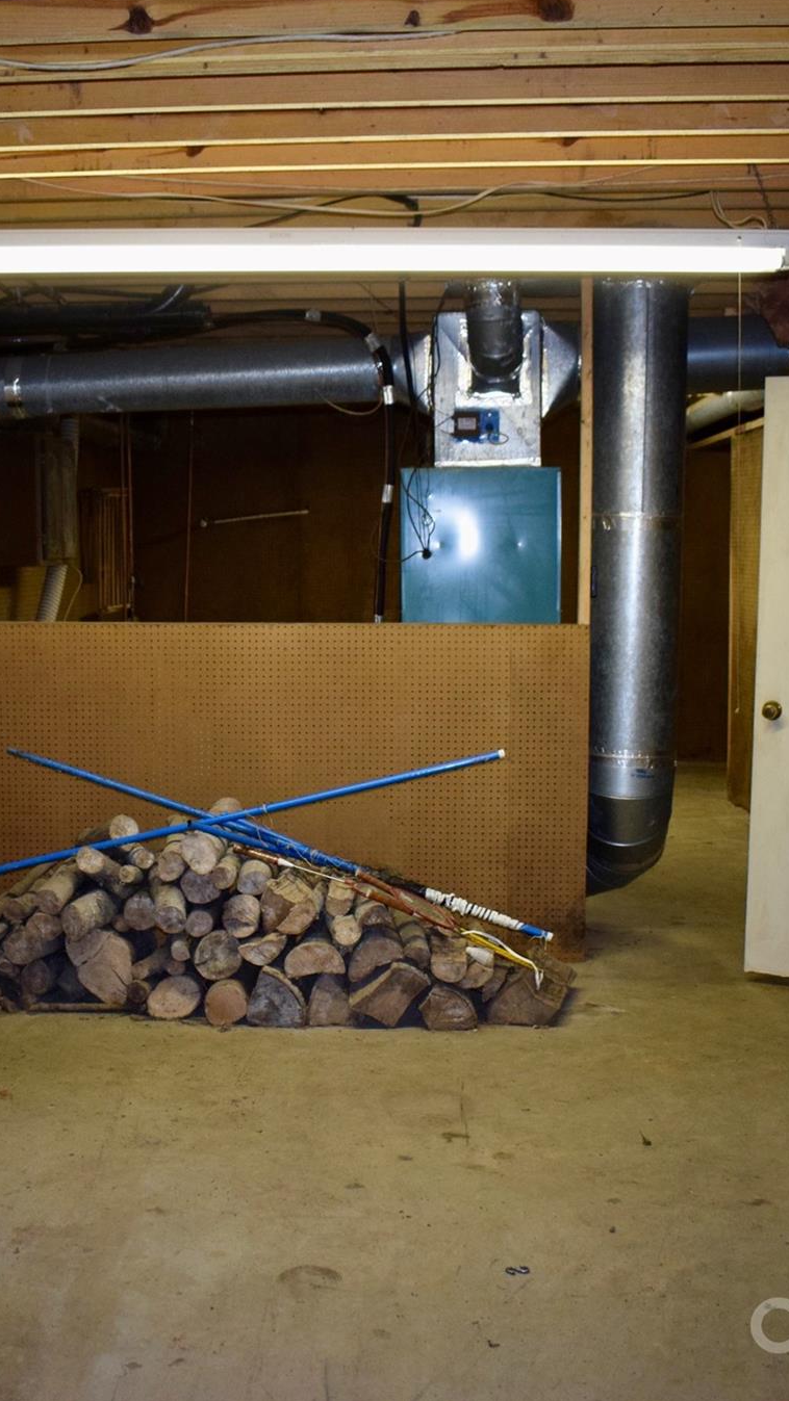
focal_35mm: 43
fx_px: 1599
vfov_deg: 47.4
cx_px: 311
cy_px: 694
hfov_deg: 27.7
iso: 1250
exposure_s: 1/60
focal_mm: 18
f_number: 3.5
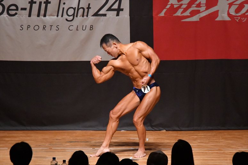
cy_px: 82
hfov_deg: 7.2
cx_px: 124
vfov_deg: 4.8
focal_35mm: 285
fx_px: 1962
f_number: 5.6
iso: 10000
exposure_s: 1/400
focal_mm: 190
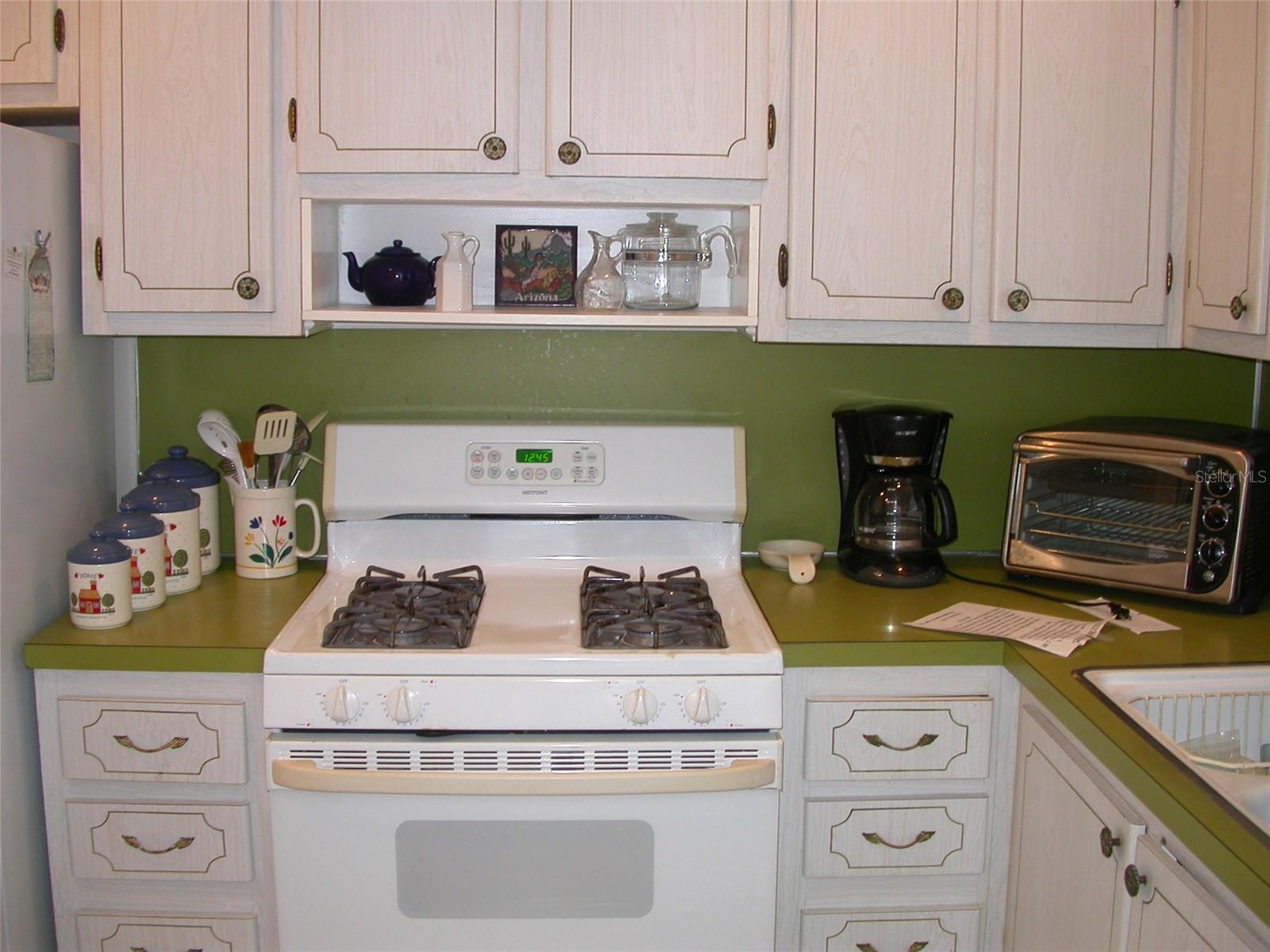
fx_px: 1394
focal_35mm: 38
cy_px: 476
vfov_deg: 37.7
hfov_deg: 49.0
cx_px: 635
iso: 100
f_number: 2.6
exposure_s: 1/30
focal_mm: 7.85
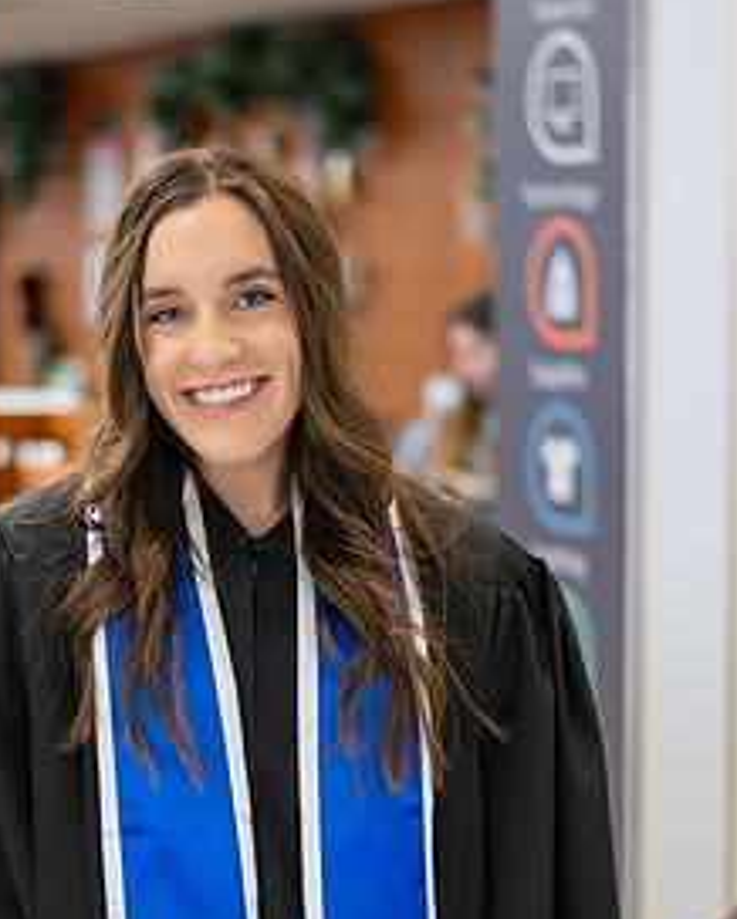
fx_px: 3513
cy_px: 611
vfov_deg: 14.9
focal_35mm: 129
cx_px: 207
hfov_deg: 12.0
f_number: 1.8
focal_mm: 50
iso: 500
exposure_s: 1/125
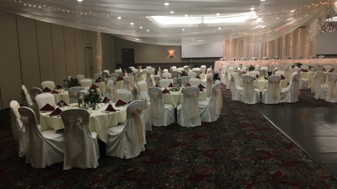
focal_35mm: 32
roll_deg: +2.2
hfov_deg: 61.0
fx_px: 286
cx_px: 170
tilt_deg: -8.7
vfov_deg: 36.6
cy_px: 100
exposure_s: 1/30
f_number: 2.2
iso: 80
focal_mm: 4.15
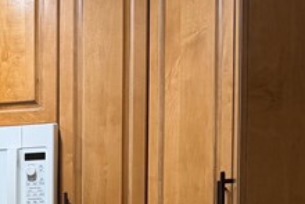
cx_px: -89
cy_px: 343
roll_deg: +0.8
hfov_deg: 16.7
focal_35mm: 116
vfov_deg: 11.2
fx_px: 983
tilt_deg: -6.2
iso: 125
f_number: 1.78
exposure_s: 1/60
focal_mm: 6.76
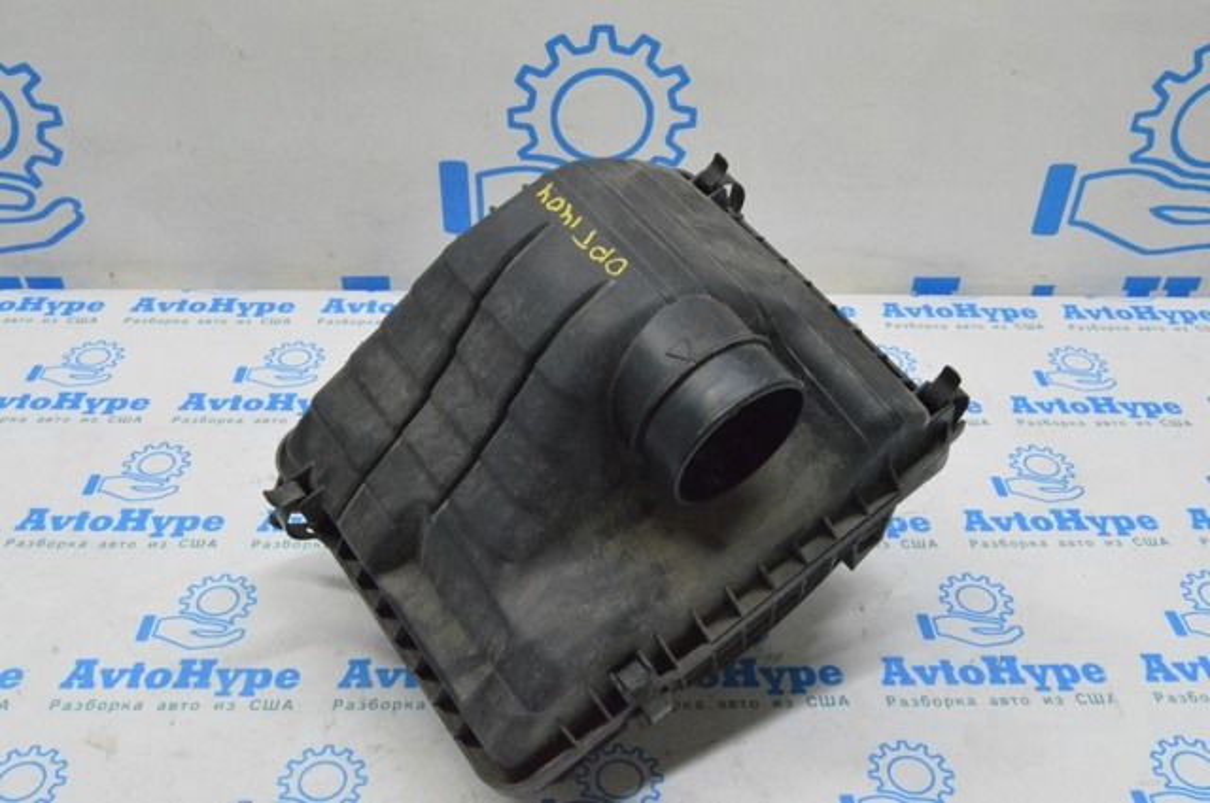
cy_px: 402
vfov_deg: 38.3
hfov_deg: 55.2
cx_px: 605
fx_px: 1158
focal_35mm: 34
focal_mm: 23
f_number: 20
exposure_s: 1/20
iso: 6400
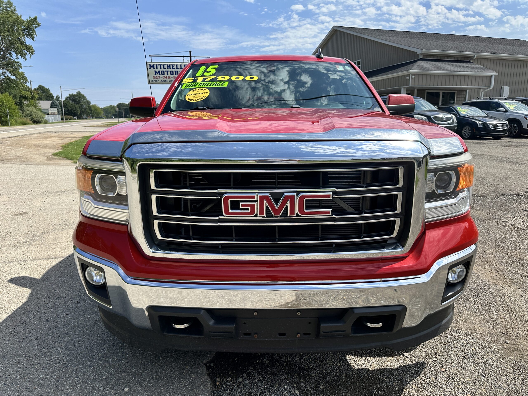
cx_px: 264
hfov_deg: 71.6
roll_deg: +0.1
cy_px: 198
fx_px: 366
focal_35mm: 24
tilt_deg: -12.0
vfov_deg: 56.8
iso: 80
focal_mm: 6.86
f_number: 1.78
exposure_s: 1/3861
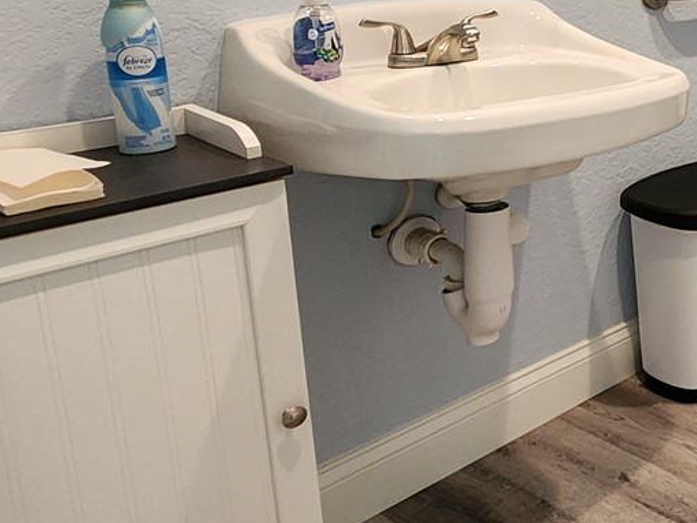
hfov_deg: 32.0
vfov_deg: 33.6
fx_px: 825
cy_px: 74
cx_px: 949
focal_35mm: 41
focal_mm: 2.2
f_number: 2.2
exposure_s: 1/40
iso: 400
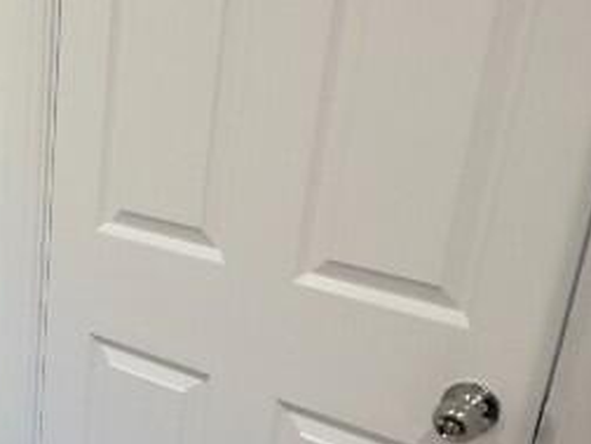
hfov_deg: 30.0
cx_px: -75
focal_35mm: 57
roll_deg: +0.8
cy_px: 280
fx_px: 973
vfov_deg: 25.6
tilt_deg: -20.3
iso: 100
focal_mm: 2.22
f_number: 2.2
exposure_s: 1/100
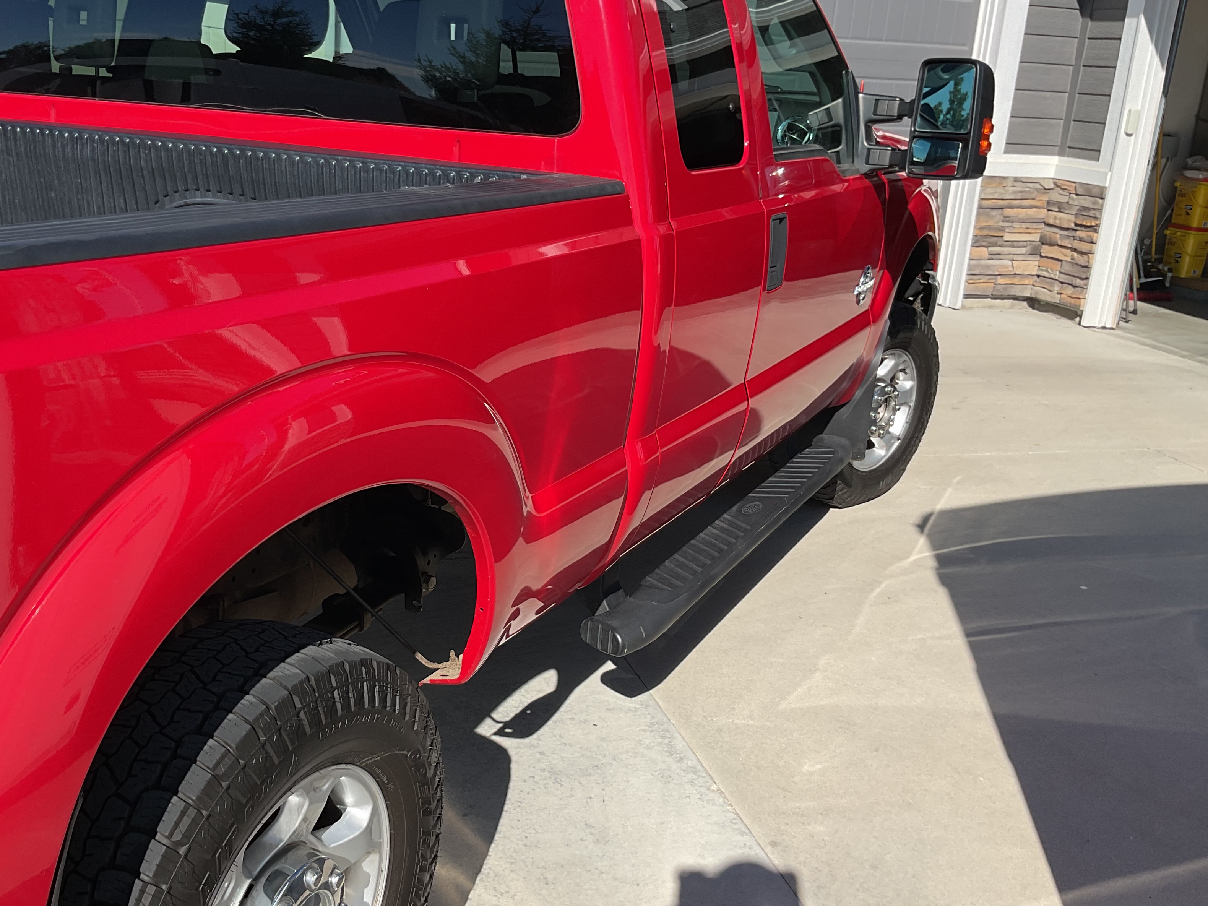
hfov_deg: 49.8
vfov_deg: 38.7
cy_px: 464
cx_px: 479
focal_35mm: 37
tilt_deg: -17.0
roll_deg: -2.9
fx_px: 1291
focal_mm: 3
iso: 16
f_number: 1.8
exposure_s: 1/1451
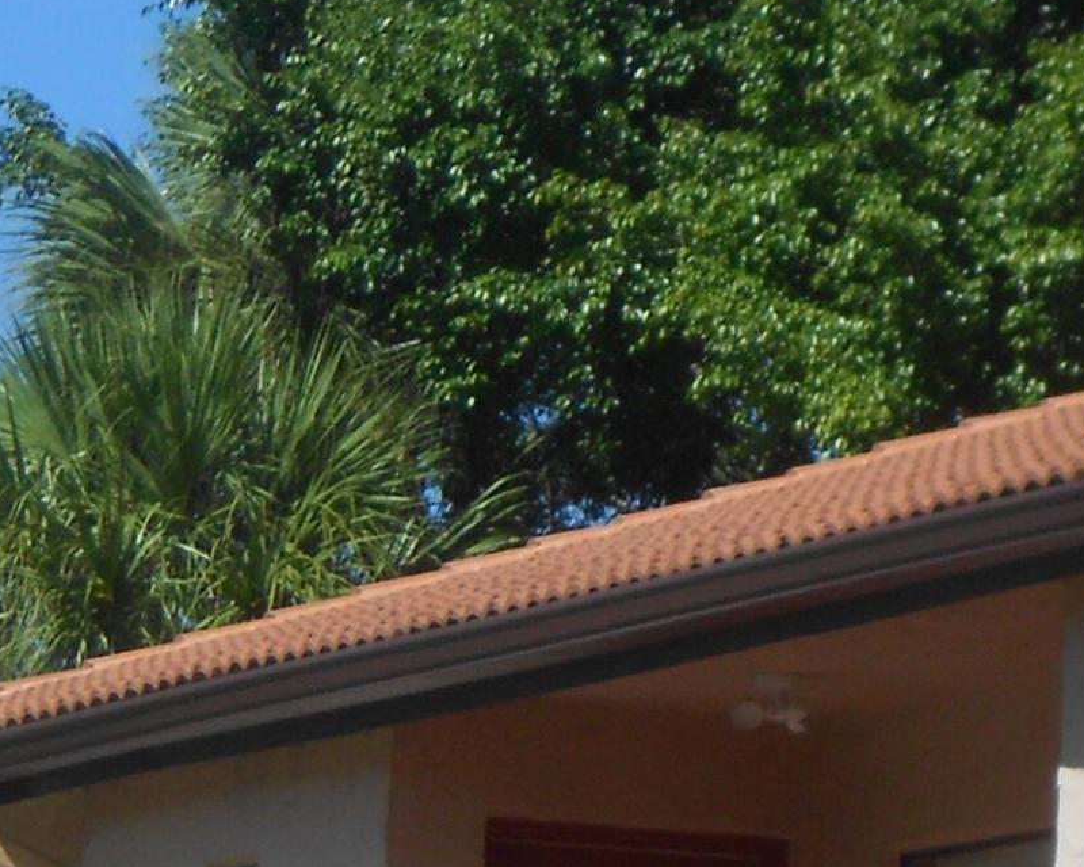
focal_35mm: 457
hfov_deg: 4.2
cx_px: 344
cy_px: 1337
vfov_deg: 3.4
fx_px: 14662
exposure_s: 1/400
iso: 80
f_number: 6.5
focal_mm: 23
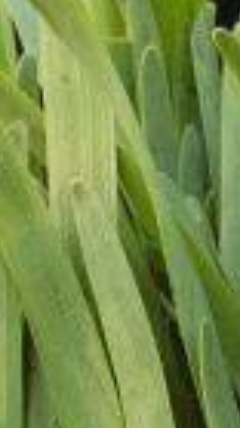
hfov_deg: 5.4
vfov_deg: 8.6
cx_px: 148
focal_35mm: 225
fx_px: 2550
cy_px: 1073
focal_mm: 6.67
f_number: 1.9
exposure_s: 1/1312
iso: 50
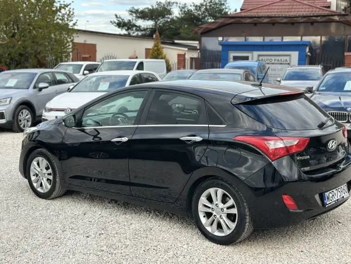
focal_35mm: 51
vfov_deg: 28.6
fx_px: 517
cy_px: 134
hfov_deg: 37.5
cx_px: 183
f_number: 1.78
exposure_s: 1/903
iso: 80
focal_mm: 6.86
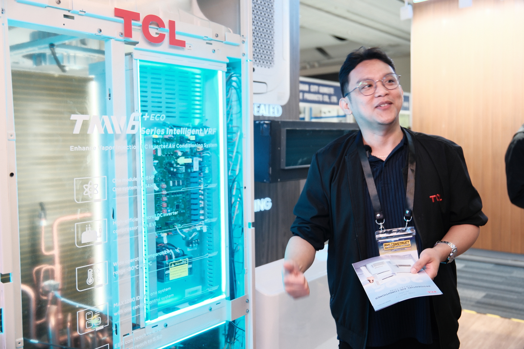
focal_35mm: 36
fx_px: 524
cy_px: 174
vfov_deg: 36.9
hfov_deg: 53.1
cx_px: 262
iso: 500
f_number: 2.8
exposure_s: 1/50
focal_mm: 24
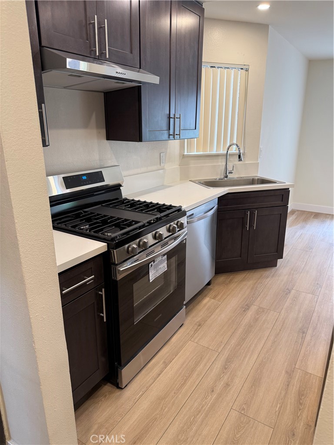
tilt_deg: -16.9
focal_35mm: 24
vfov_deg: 71.6
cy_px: 222
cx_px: 167
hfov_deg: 56.8
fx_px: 309
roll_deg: -1.0
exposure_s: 1/121
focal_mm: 6.76
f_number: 1.78
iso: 200
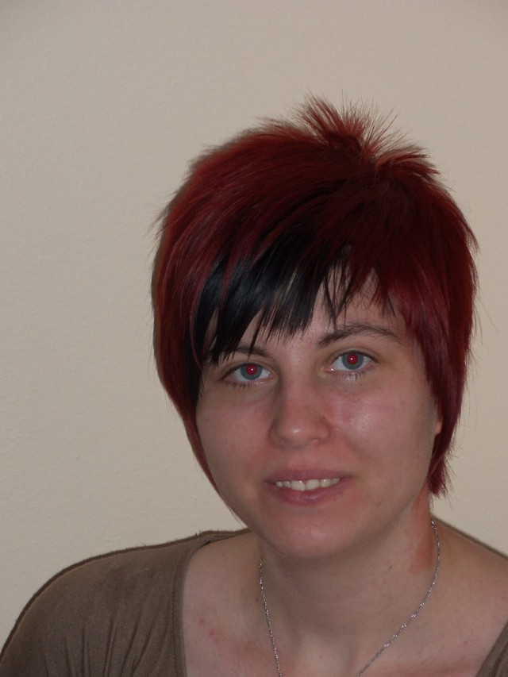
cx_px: 254
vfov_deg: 14.1
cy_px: 338
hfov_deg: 10.6
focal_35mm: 140
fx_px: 2739
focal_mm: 25.3
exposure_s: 1/200
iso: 100
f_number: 5.7
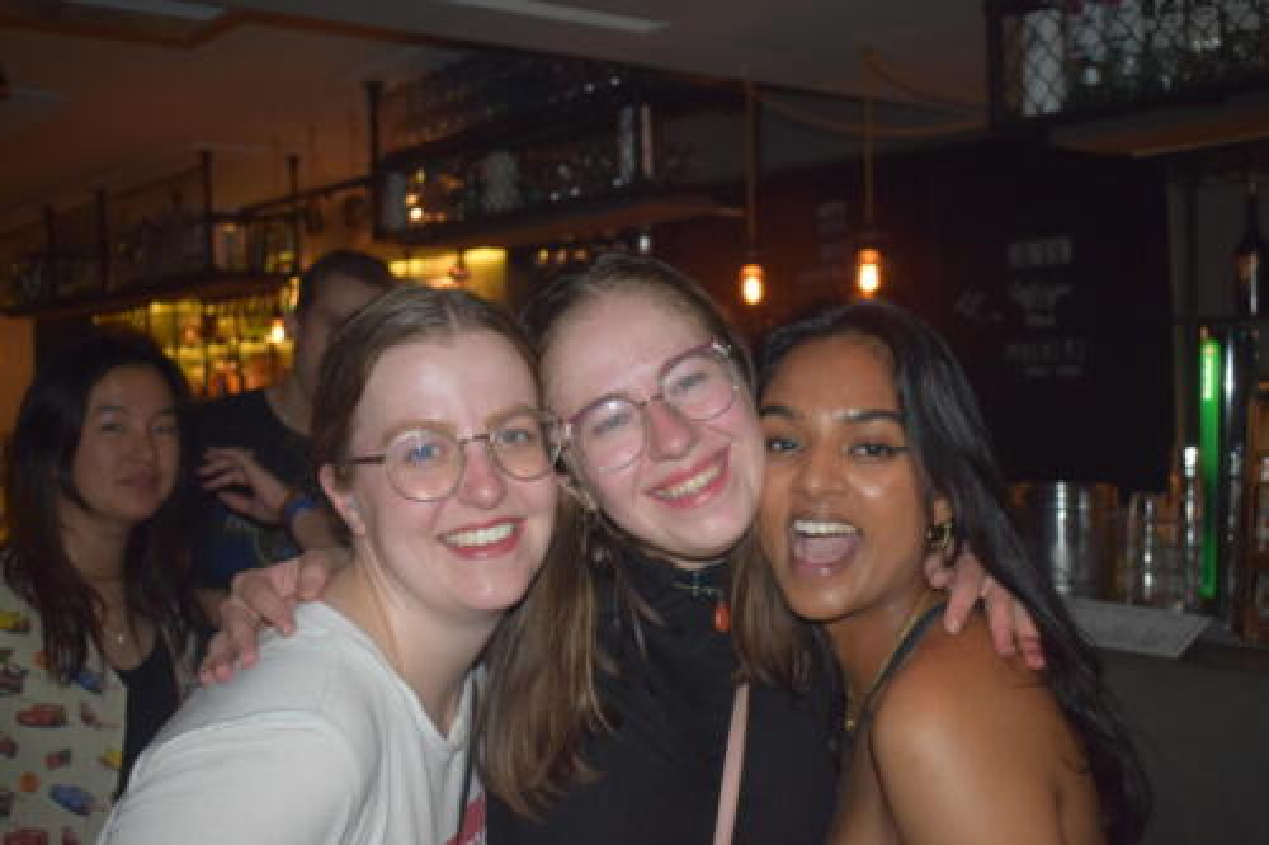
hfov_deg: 45.0
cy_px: 422
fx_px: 1533
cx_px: 634
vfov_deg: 30.8
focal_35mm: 44
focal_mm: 29
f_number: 4.2
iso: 2200
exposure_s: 1/60
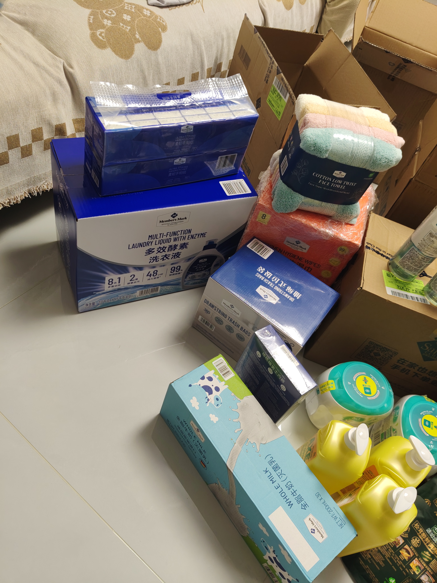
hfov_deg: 53.1
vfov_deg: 67.3
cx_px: 218
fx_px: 438
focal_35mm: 26
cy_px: 292
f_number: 1.88
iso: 275
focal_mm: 4.84
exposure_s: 1/100
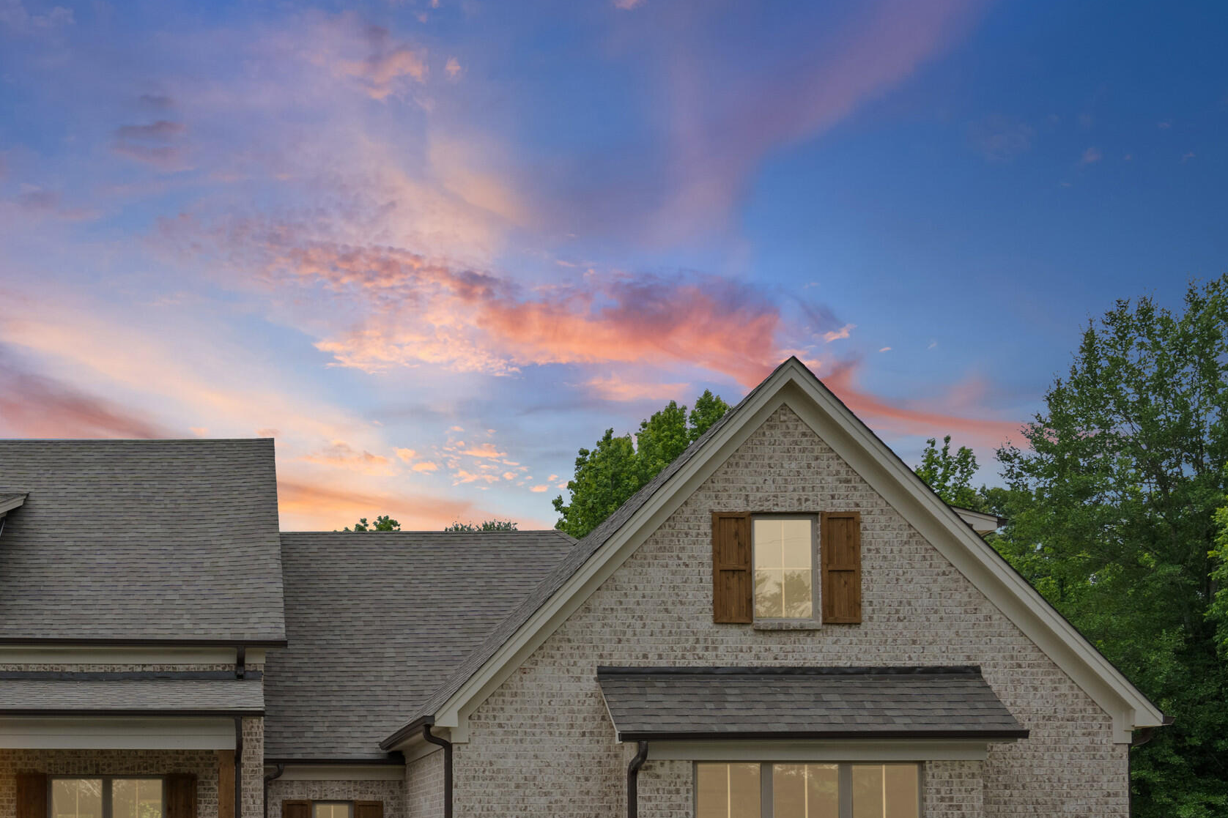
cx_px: 283
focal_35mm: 45
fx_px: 1535
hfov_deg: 42.1
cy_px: 692
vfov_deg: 29.0
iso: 800
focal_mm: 26
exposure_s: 1/640
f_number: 9
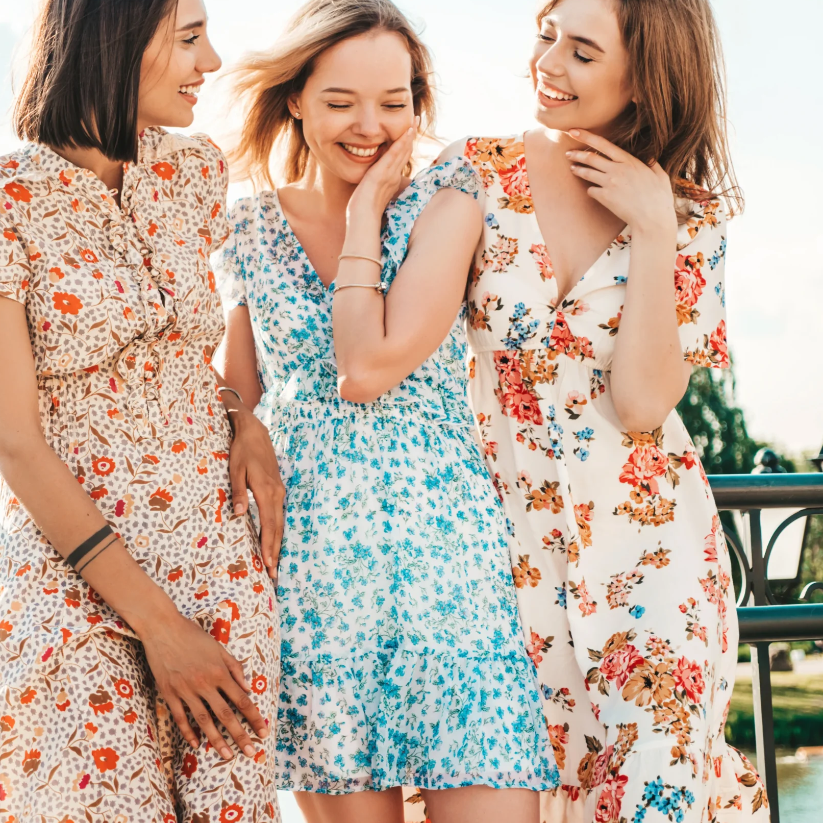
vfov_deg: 19.9
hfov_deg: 19.9
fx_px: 2340
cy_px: 413
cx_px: 270
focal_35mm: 87
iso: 100
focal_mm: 31
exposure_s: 1/500
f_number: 2.8
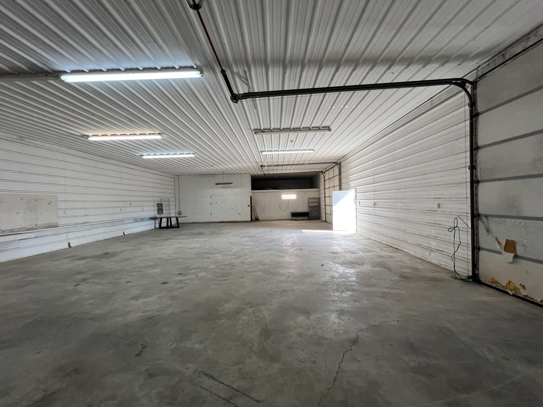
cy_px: 204
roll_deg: +1.5
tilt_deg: +1.7
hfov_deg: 106.2
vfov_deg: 89.9
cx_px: 272
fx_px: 204
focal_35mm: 13
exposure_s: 1/120
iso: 100
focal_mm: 1.57
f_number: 1.8
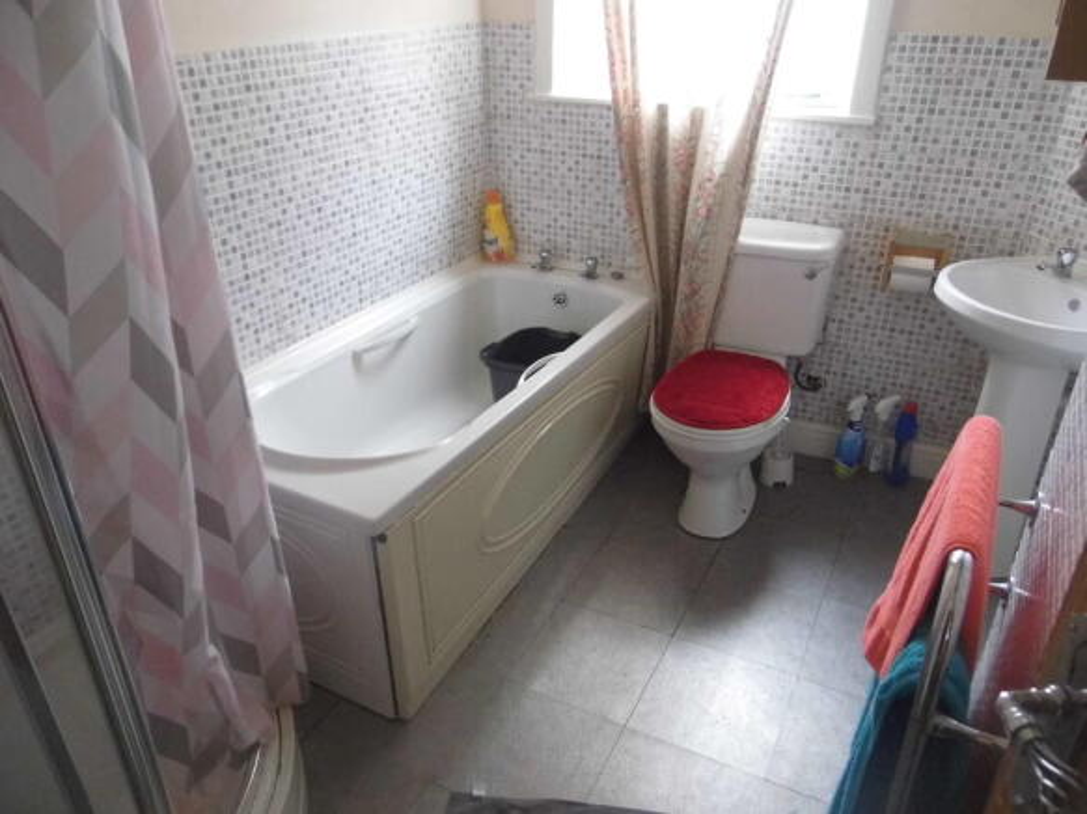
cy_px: 407
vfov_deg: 54.9
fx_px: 785
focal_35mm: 25
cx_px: 544
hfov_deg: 69.4
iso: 400
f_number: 3
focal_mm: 4.5
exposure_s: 1/30
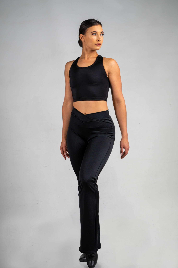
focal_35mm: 75
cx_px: 89
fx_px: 556
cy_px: 134
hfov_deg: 18.2
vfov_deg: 27.0
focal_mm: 50
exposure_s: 1/160
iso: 250
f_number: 4
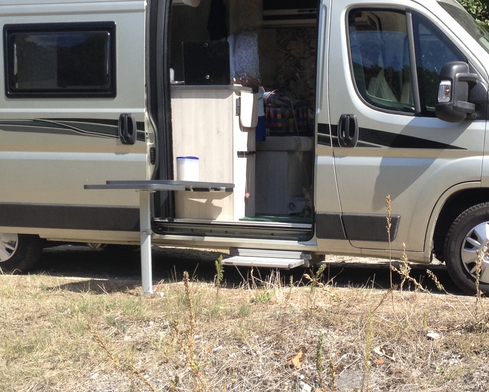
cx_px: 251
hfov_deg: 31.0
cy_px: 104
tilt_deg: +6.9
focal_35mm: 61
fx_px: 883
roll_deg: -1.0
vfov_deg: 24.7
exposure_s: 1/863
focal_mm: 4.28
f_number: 2.4
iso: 50
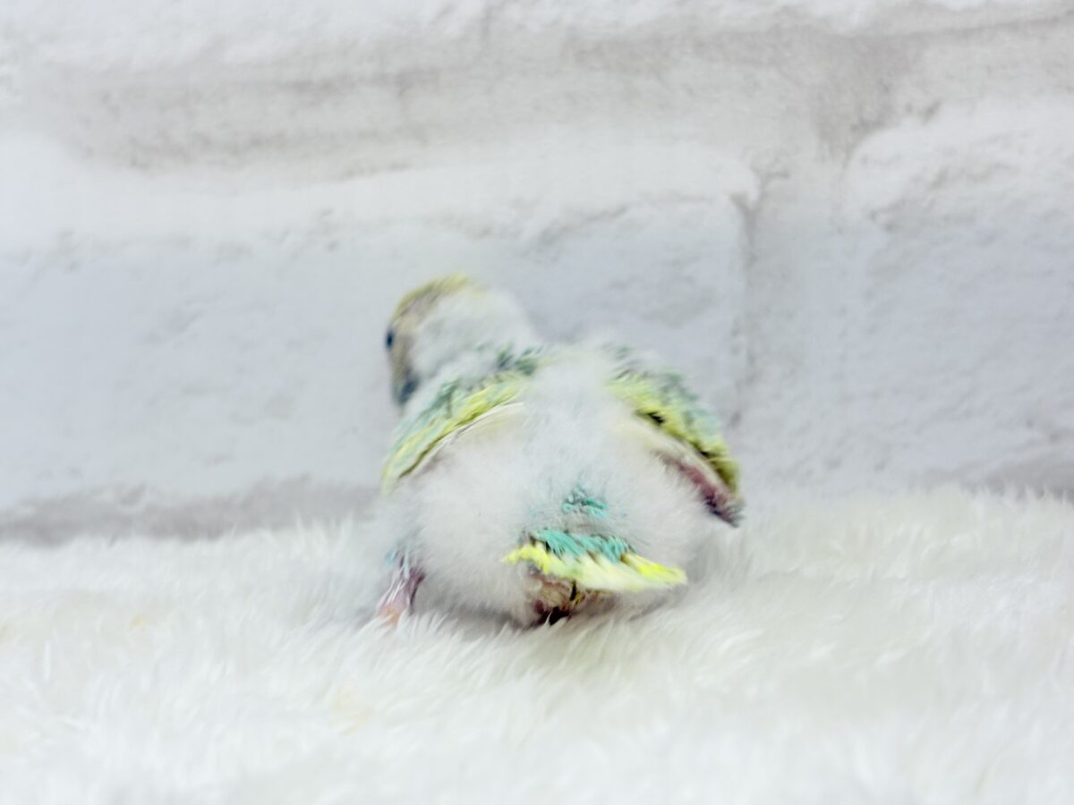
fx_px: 1613
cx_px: 537
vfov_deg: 28.0
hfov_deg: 36.8
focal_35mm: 52
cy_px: 402
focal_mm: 5.96
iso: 32
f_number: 1.6
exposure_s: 1/50
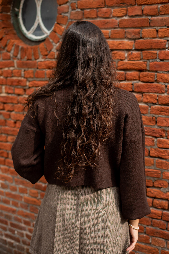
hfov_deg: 27.0
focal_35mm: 50
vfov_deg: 39.6
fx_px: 352
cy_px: 127
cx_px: 84
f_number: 2.5
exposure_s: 1/1000
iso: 250
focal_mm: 50
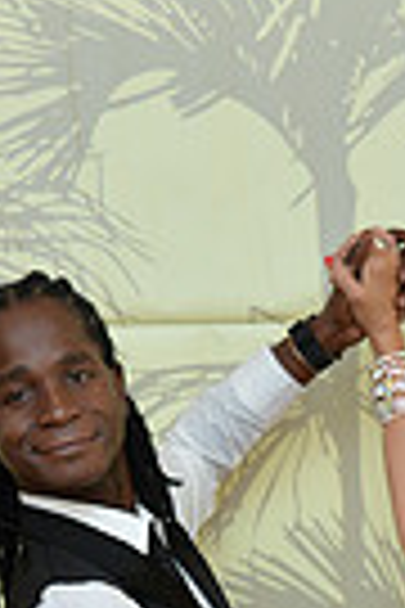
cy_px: 878
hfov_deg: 7.0
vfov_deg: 10.1
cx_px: 322
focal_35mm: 197
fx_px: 3324
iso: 1250
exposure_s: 1/250
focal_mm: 46
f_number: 4
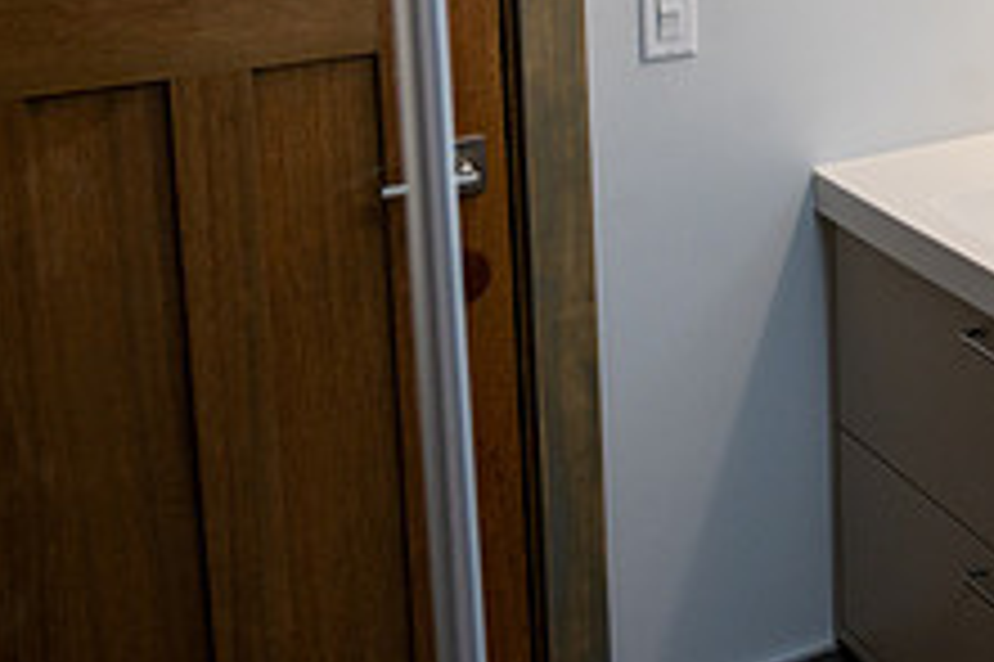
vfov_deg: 20.4
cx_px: 886
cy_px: -90
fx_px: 1738
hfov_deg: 30.6
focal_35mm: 63
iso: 500
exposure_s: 1/80
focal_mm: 24
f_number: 5
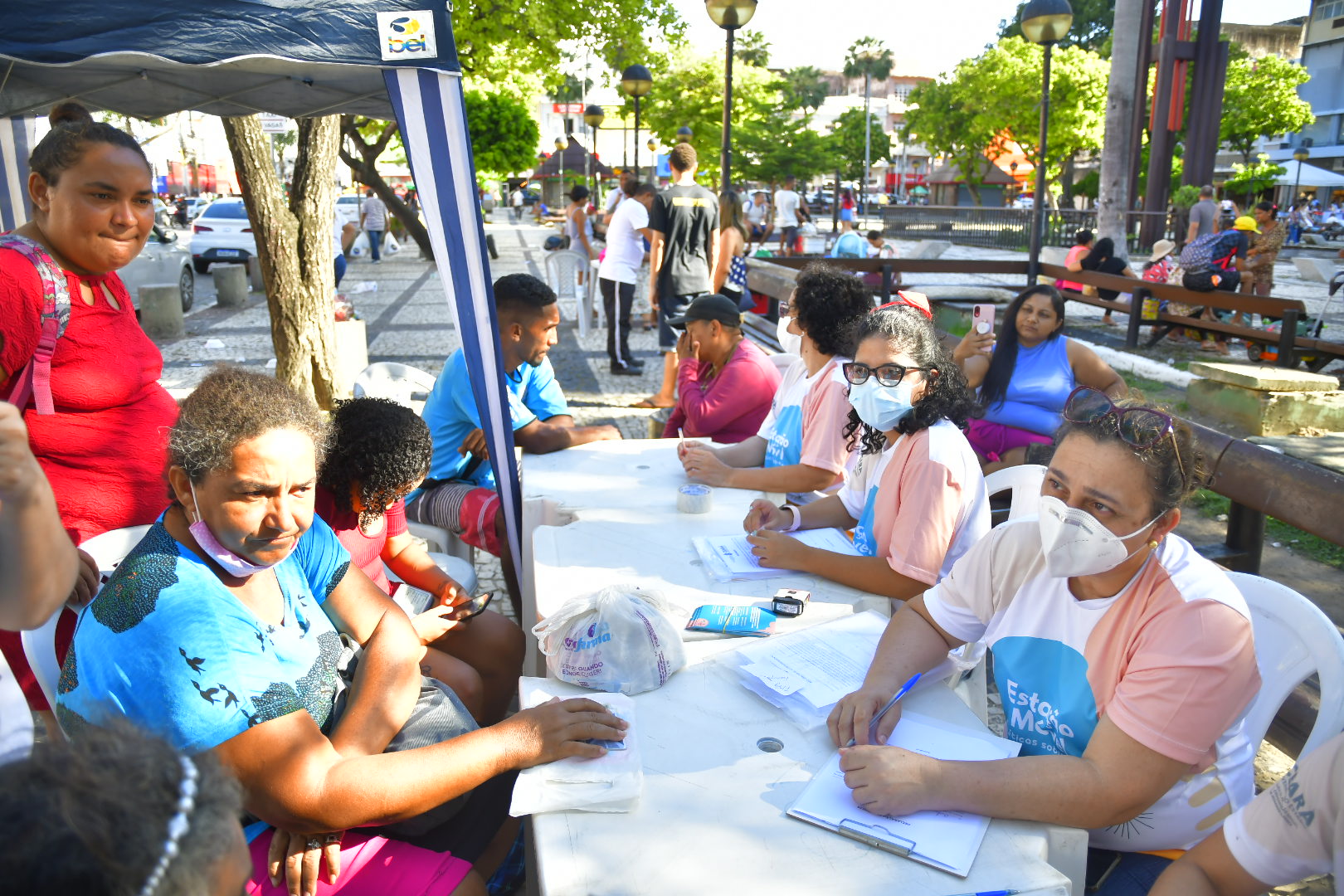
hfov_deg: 73.7
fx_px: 896
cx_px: 672
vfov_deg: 53.1
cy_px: 448
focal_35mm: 24
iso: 250
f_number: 2.8
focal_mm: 16
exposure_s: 1/500
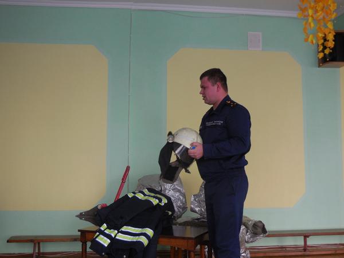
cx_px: 172
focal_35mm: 46
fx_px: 457
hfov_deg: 41.2
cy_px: 129
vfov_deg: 31.5
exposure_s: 1/30
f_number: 3.8
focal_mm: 8.2
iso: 250
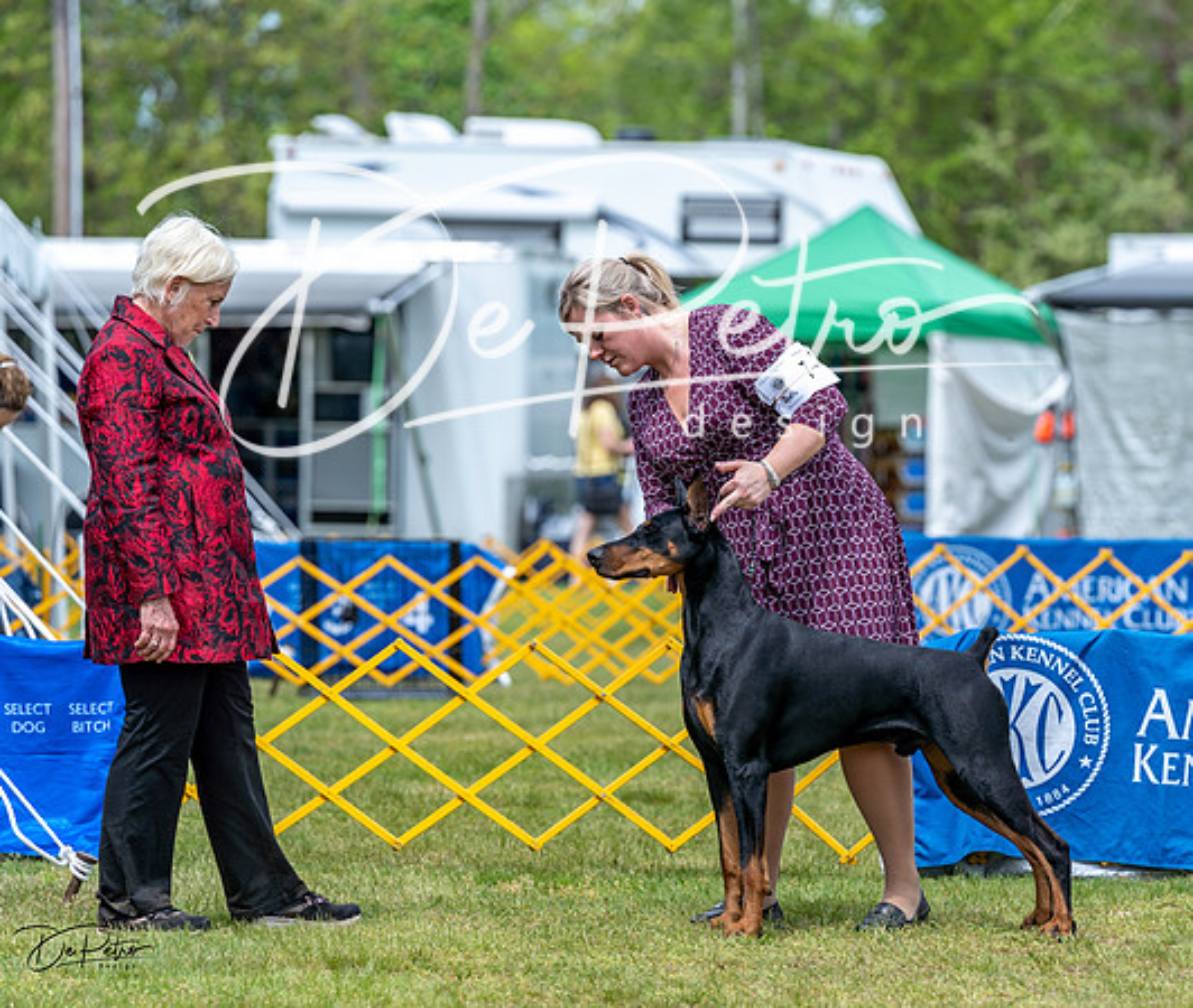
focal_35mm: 221
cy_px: 507
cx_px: 771
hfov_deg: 8.6
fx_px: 7968
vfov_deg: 7.2
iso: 100
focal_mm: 186
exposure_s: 1/800
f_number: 4.5
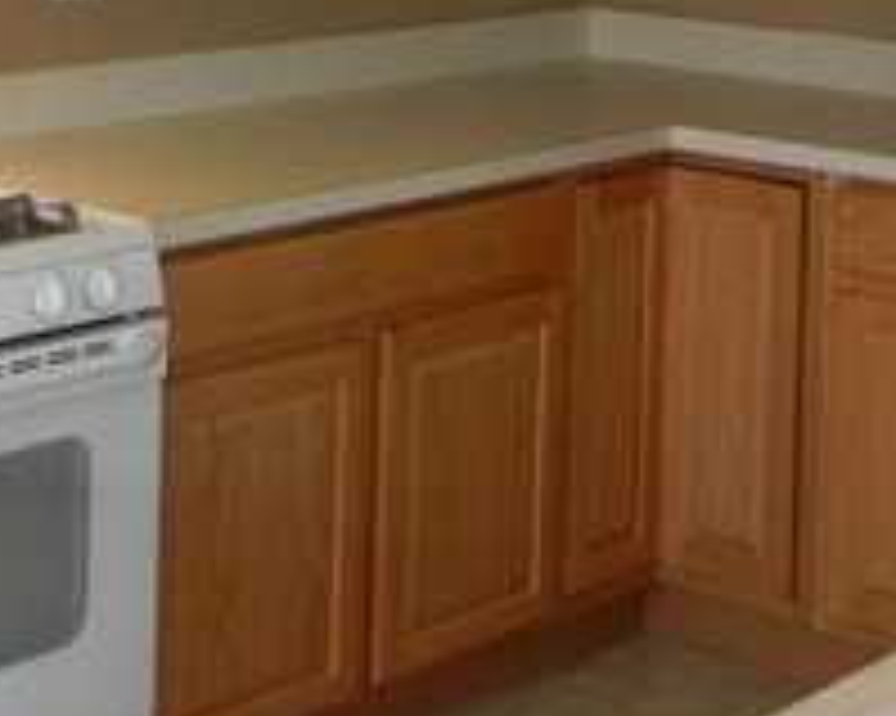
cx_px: 180
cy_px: -162
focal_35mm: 94
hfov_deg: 20.2
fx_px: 2491
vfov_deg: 15.7
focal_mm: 5.4
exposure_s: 1/31
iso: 160
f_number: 3.5
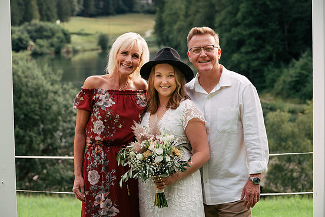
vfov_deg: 10.9
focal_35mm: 126
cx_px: 156
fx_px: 1137
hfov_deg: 16.3
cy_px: 111
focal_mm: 120
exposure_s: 1/250
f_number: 8
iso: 500
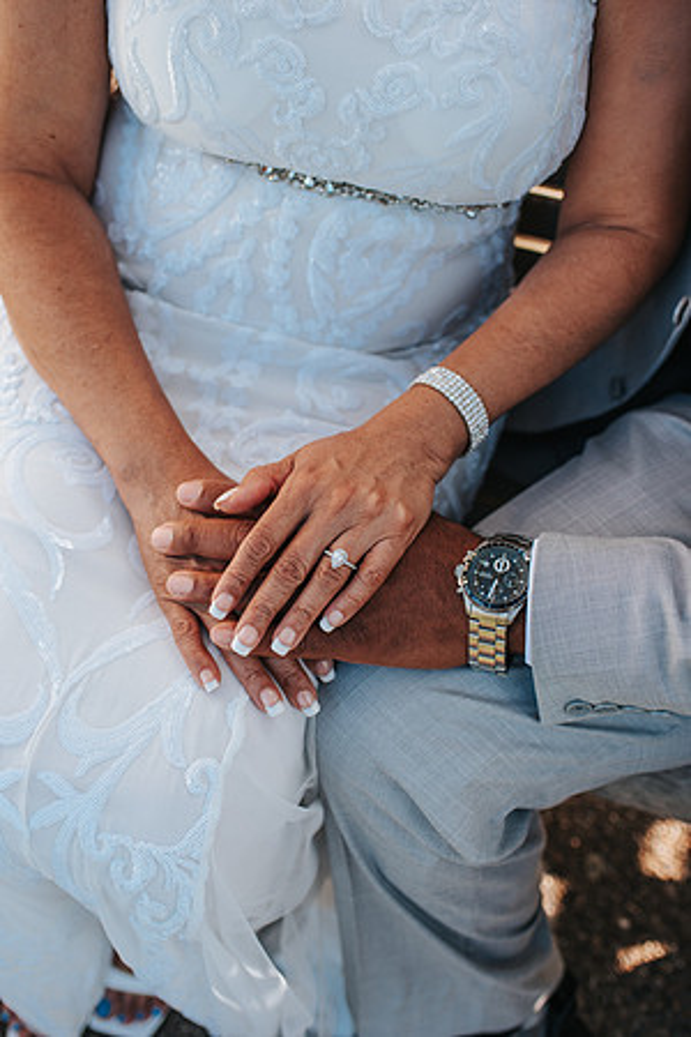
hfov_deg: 37.9
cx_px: 346
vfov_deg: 54.4
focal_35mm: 35
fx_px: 1008
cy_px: 518
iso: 220
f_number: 3.2
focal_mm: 35
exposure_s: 1/800
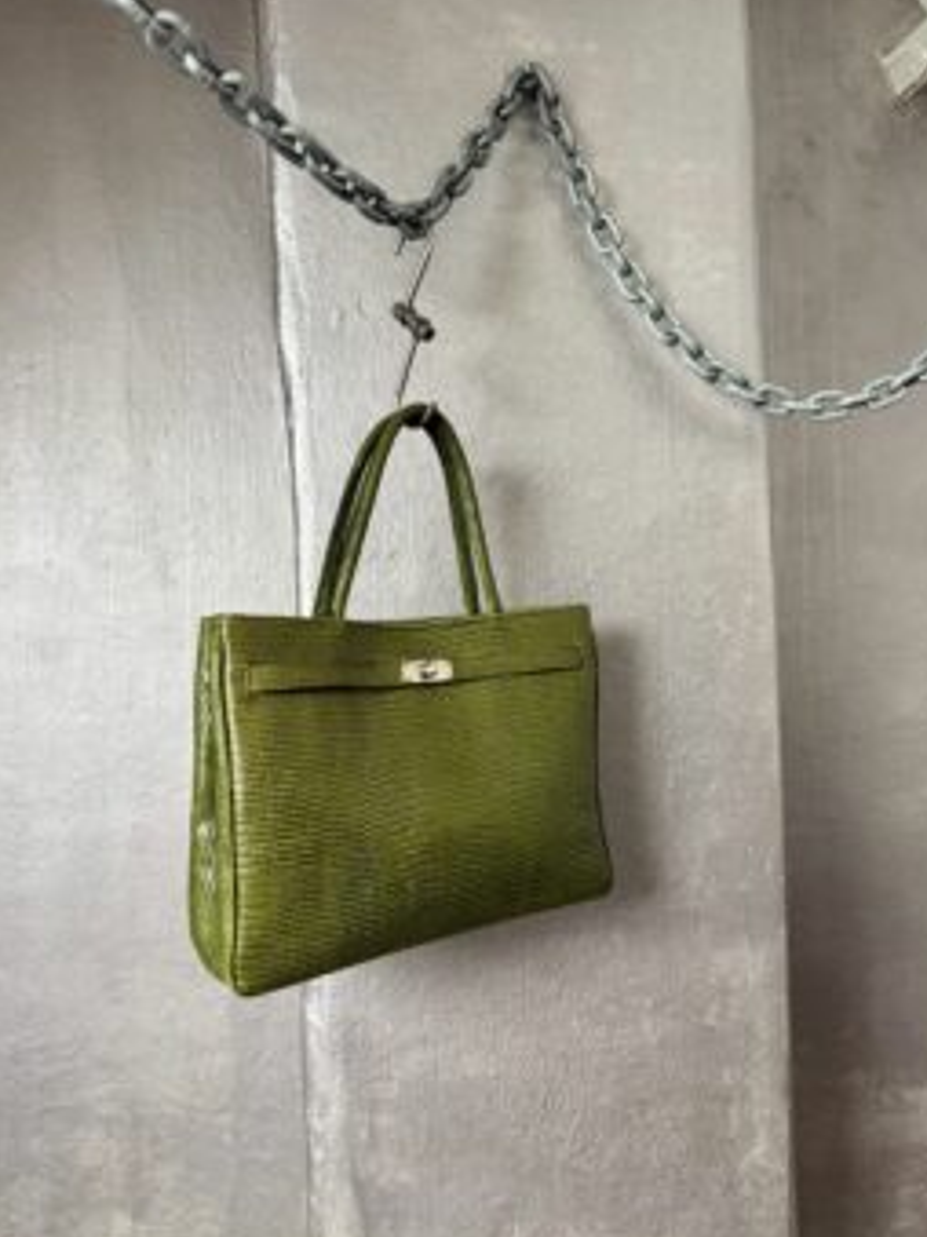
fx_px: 893
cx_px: 469
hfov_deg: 54.8
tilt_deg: -0.8
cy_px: 615
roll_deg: -0.7
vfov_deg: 69.4
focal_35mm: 25
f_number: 1.78
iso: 400
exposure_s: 1/60
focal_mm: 6.76
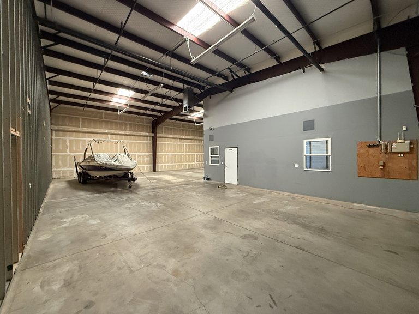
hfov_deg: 102.1
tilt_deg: -0.4
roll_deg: +0.6
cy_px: 157
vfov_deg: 85.7
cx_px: 210
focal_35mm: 14
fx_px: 169
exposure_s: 1/60
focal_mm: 2.22
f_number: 2.2
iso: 400
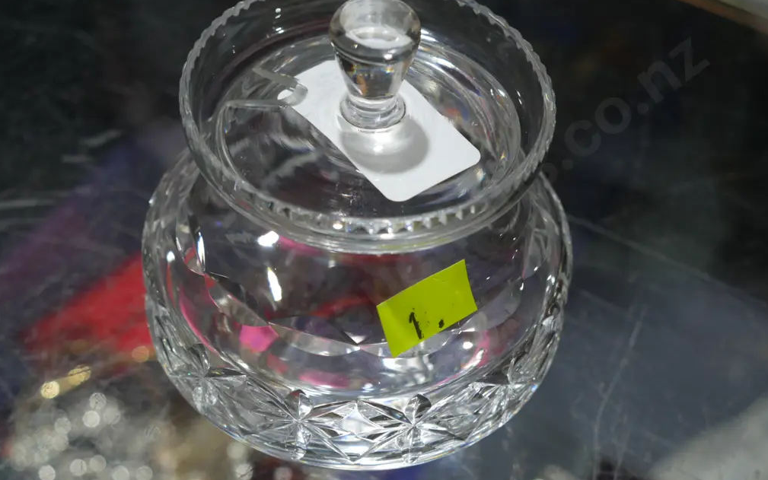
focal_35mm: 71
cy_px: 284
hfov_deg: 29.0
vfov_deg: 18.3
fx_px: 1486
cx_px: 387
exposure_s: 1/80
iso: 500
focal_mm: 33
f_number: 5.4
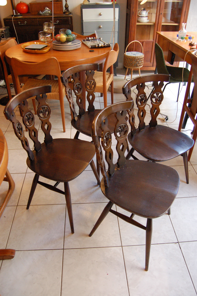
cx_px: 98
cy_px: 148
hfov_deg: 47.8
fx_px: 222
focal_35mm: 27
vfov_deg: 67.4
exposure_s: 1/80
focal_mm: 18
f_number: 4.5
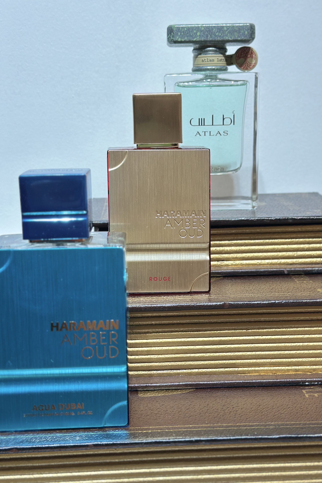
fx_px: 671
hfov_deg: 27.0
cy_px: 241
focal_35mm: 50
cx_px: 167
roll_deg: +0.3
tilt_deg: -11.7
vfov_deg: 39.6
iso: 80
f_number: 1.78
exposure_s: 1/196
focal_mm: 6.86
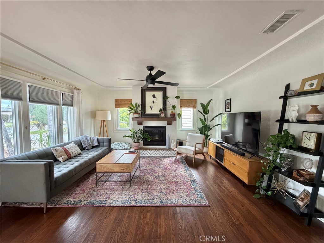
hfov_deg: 102.1
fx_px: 131
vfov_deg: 85.7
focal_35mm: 14
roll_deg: -0.2
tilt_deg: -2.7
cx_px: 162
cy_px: 122
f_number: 2.2
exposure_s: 1/120
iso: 320
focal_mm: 2.22
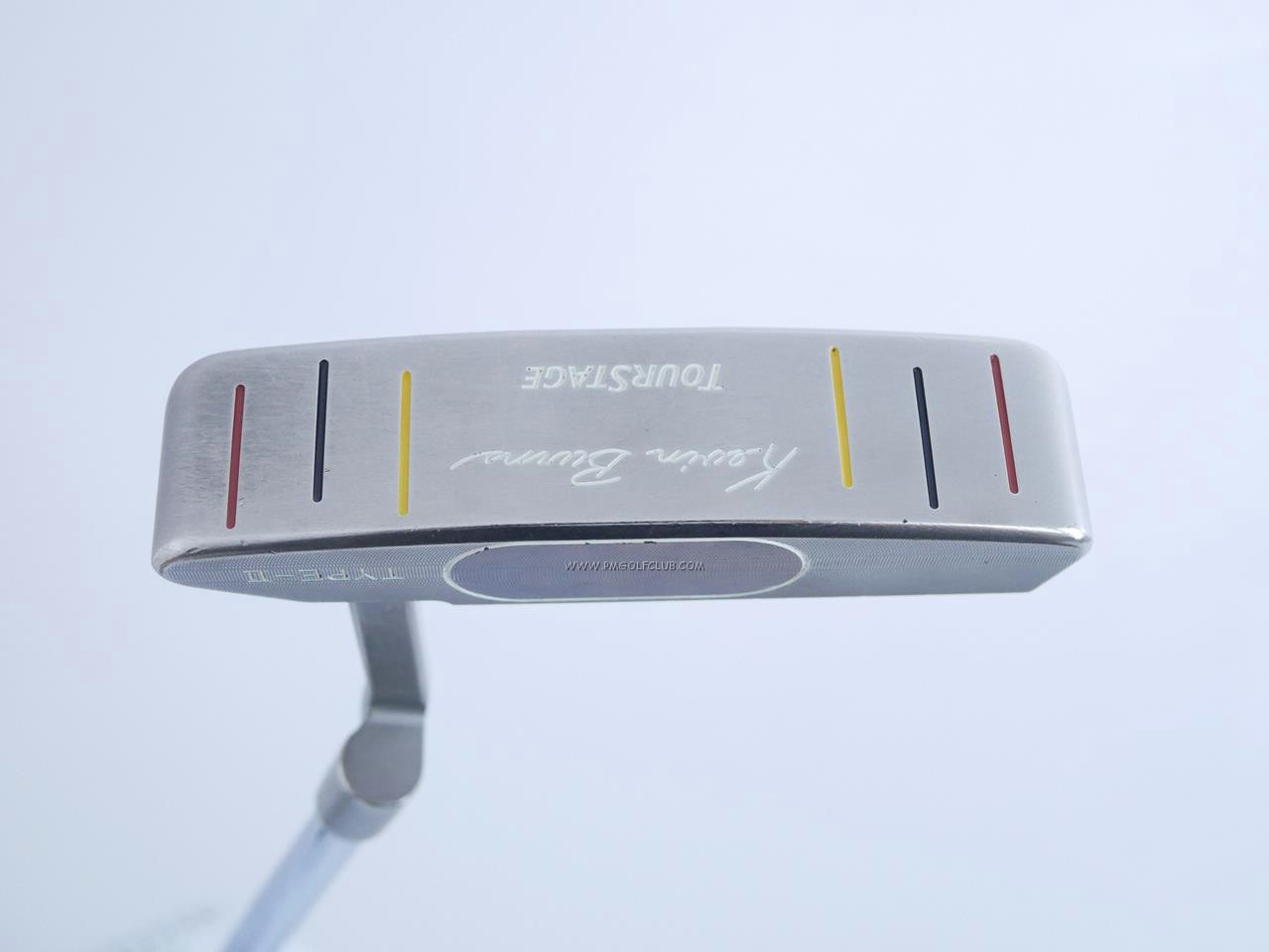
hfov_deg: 38.2
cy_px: 476
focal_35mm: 50
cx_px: 634
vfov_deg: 29.1
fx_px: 1833
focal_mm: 25
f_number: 4.5
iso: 1600
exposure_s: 1/80
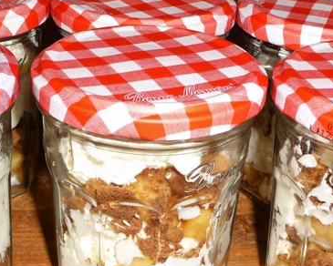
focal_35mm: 77
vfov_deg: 19.8
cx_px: 140
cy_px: 197
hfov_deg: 24.7
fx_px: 759
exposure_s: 1/30
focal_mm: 7.6
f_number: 4.1
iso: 100
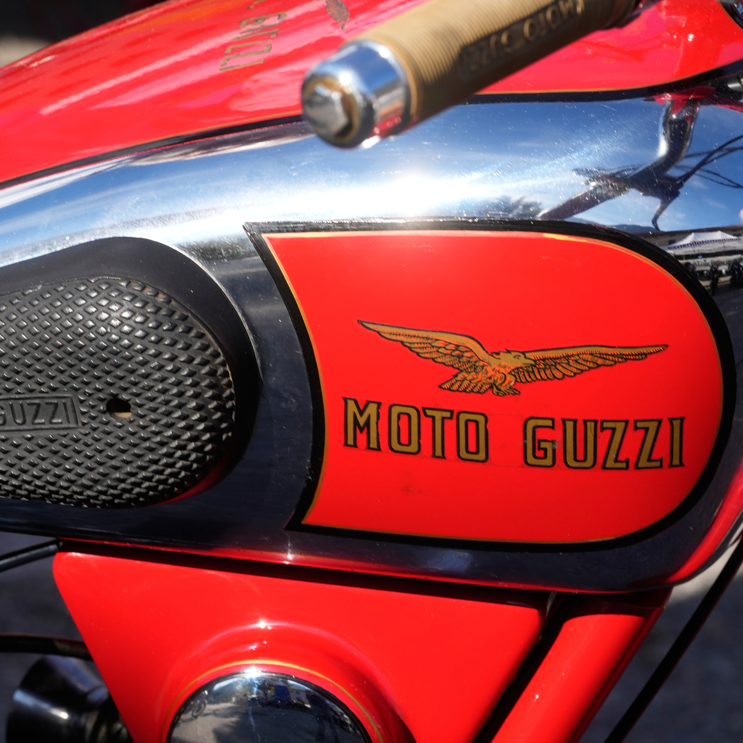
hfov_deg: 7.4
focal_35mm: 238
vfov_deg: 7.4
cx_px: 352
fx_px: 5780
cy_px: 371
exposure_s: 1/320
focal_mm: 124
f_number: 9
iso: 250
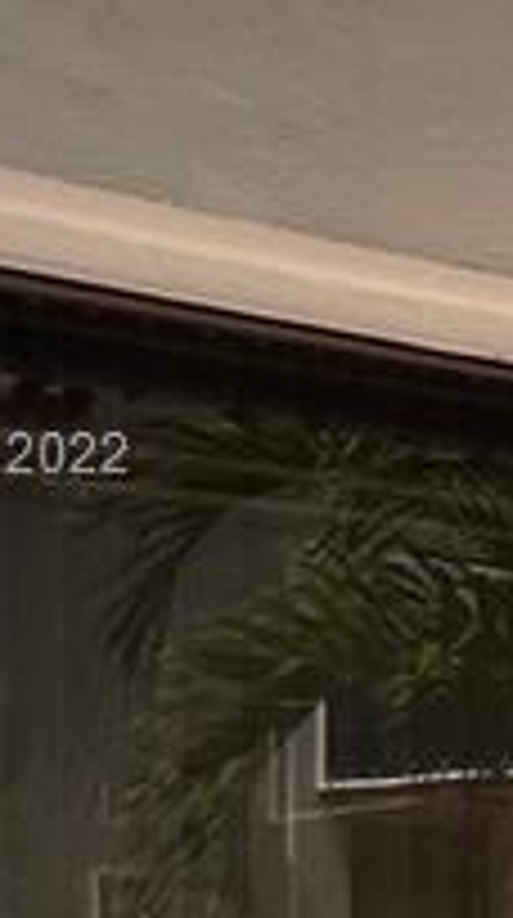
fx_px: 4059
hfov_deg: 6.8
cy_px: 459
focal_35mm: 167
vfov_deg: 12.9
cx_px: 1332
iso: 32
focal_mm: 5.1
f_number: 1.6
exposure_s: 1/3003
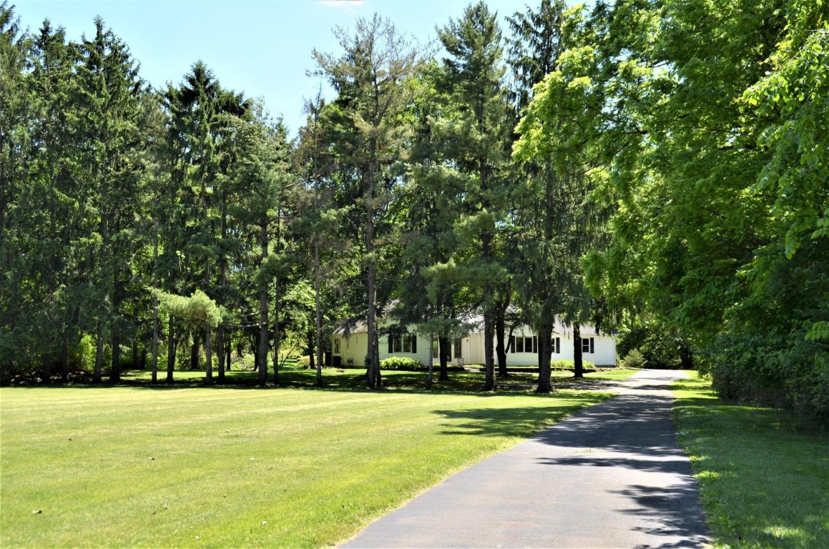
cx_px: 414
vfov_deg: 28.0
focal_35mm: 48
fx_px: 1103
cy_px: 274
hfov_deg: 41.2
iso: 100
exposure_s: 1/250
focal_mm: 32
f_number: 8
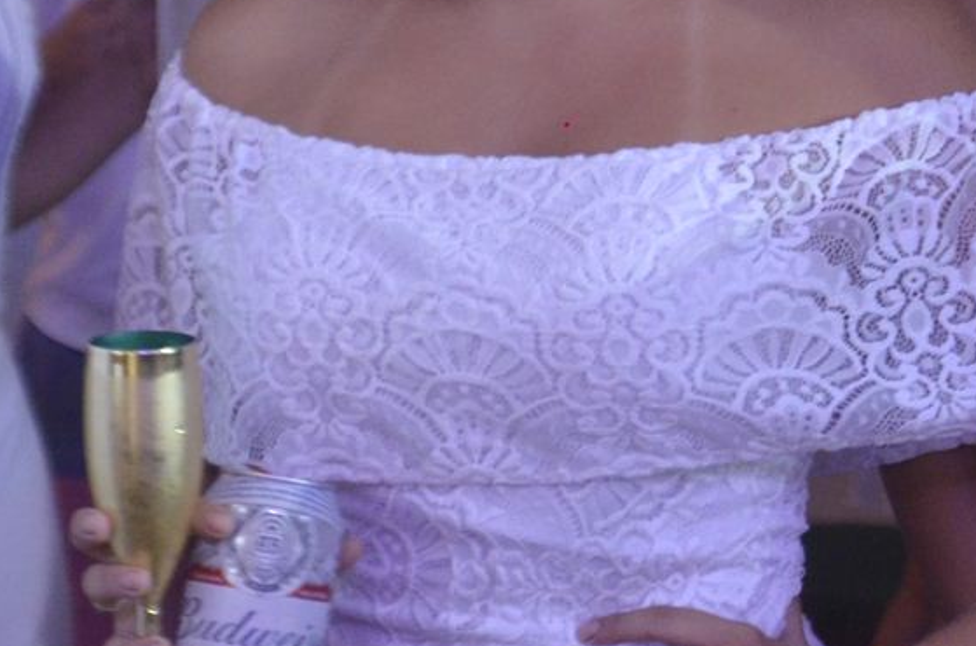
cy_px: 40
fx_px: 4166
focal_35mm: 154
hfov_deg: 13.4
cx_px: 608
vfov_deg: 8.8
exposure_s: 1/25
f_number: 2.8
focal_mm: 28
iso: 1250
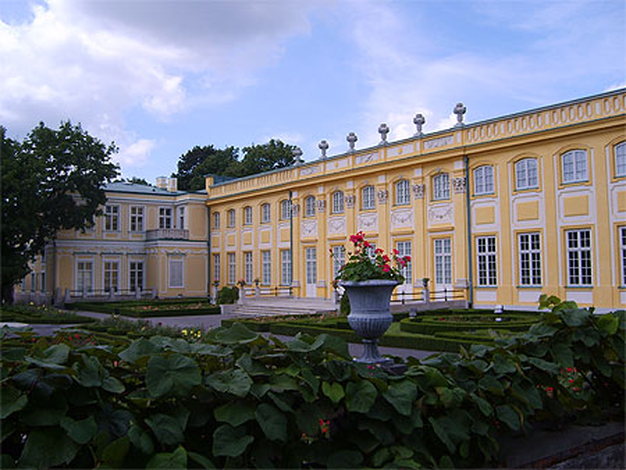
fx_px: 633
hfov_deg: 52.6
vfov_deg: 40.7
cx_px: 313
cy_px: 235
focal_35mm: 35
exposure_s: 1/1000
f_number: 2.8
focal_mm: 5.8
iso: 50
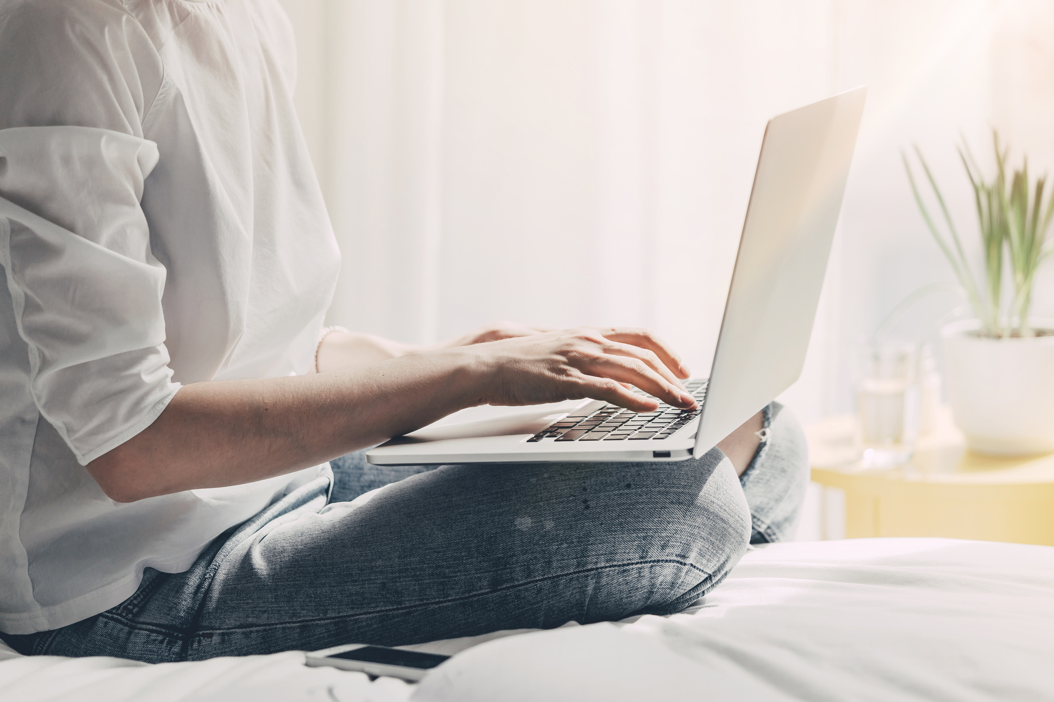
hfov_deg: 22.6
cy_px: 351
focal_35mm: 90
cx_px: 527
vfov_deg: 15.2
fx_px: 2635
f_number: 2.8
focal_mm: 90
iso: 100
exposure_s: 1/400
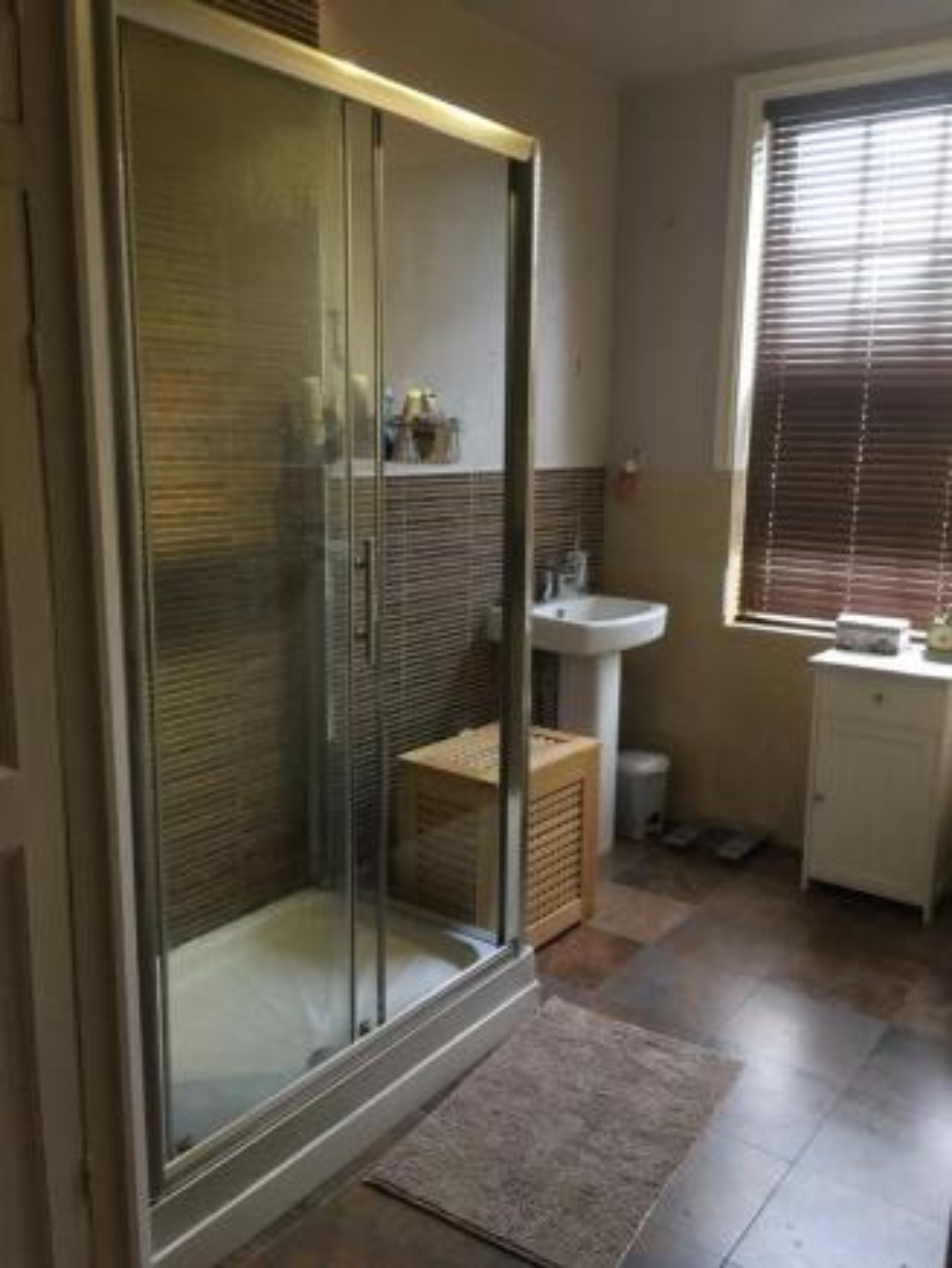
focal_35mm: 29
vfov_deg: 61.6
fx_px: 1063
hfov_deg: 48.2
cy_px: 634
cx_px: 476
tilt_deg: -10.3
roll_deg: -0.4
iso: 200
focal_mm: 4.15
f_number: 2.2
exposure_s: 1/25
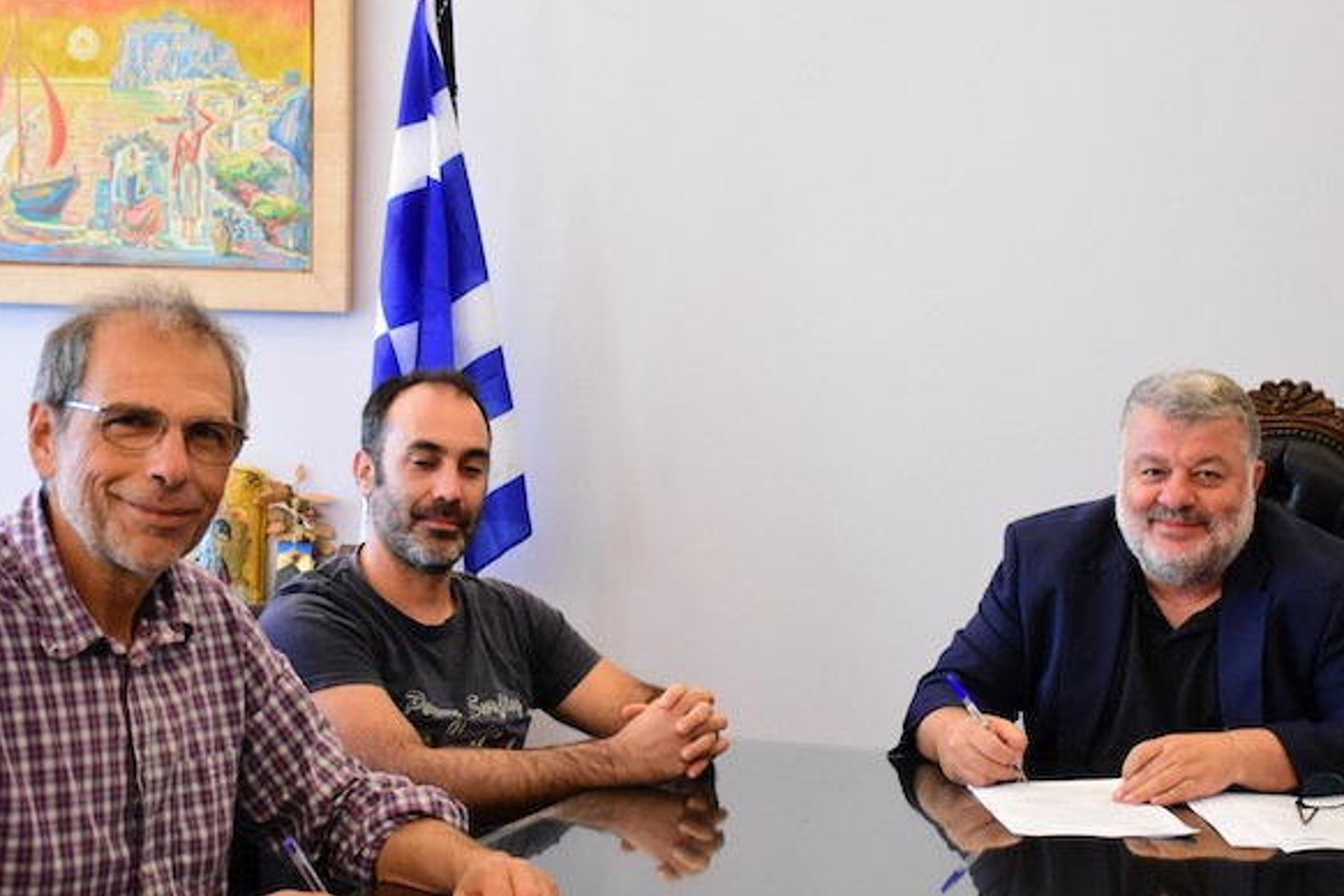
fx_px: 2464
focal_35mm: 66
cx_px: 723
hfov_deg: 30.5
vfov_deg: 20.6
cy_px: 530
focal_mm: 32
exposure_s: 1/100
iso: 4000
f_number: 4.5
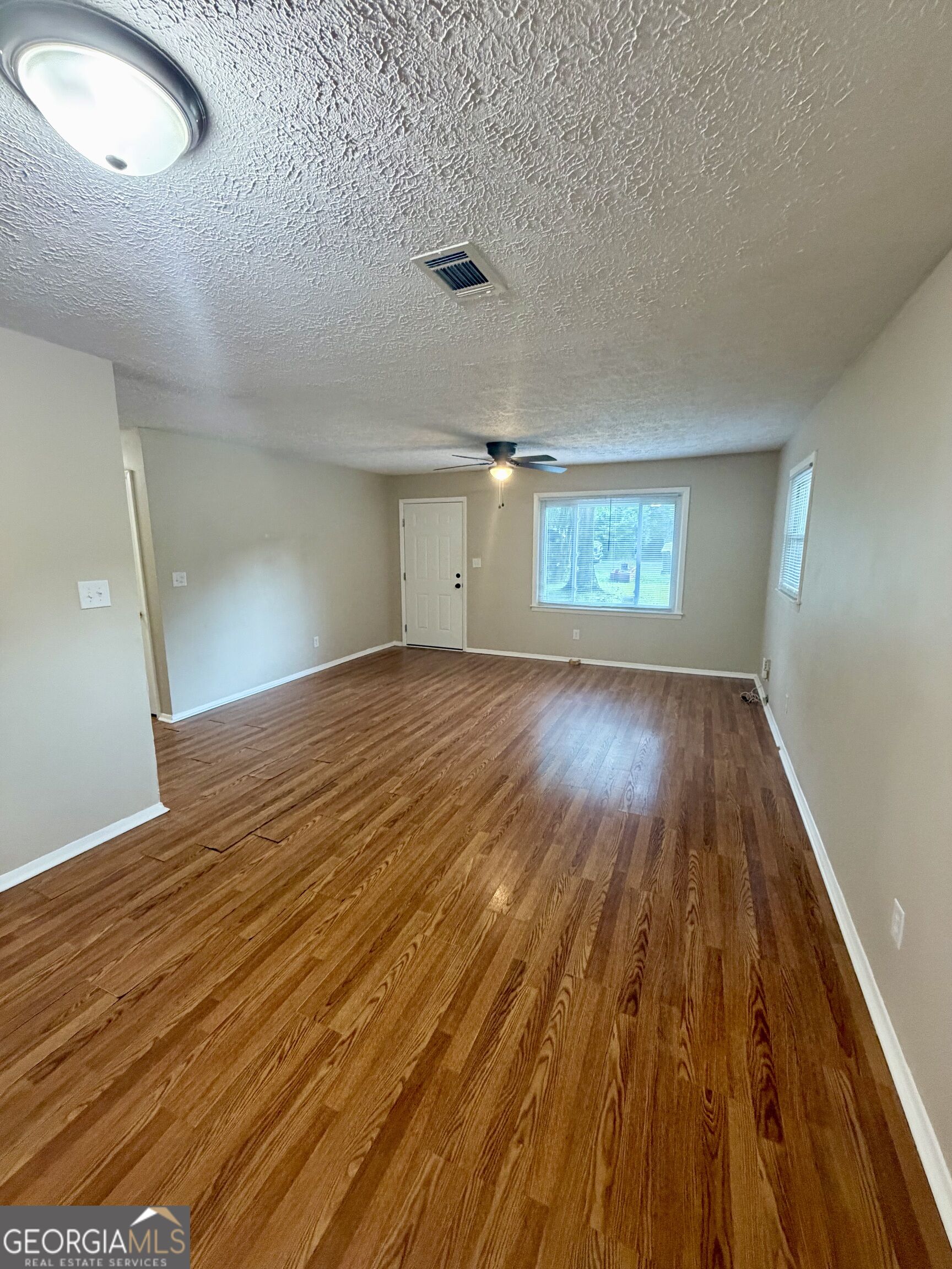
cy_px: 634
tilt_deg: -11.1
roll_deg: +0.4
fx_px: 513
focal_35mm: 14
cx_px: 476
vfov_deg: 102.1
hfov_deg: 85.7
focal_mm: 2.22
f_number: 2.2
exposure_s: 1/60
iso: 400
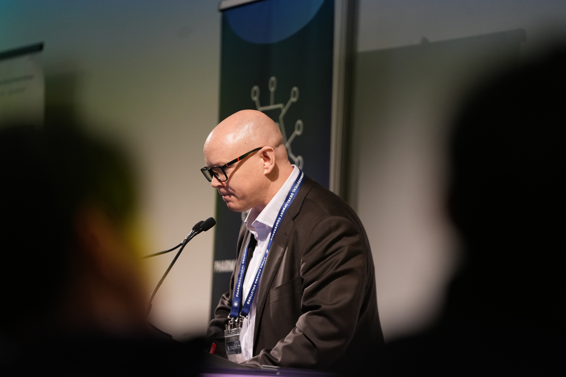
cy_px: 188
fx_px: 3144
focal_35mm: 200
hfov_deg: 10.3
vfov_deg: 6.9
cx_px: 283
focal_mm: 200
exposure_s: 1/200
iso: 2500
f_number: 2.8
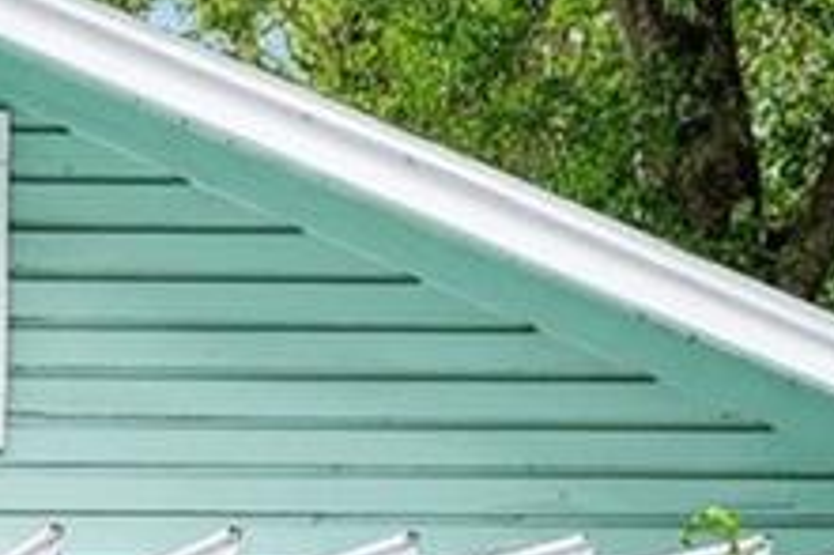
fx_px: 3519
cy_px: 982
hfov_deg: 13.0
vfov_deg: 8.7
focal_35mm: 152
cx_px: -287
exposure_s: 1/160
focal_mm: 21
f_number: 8
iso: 400
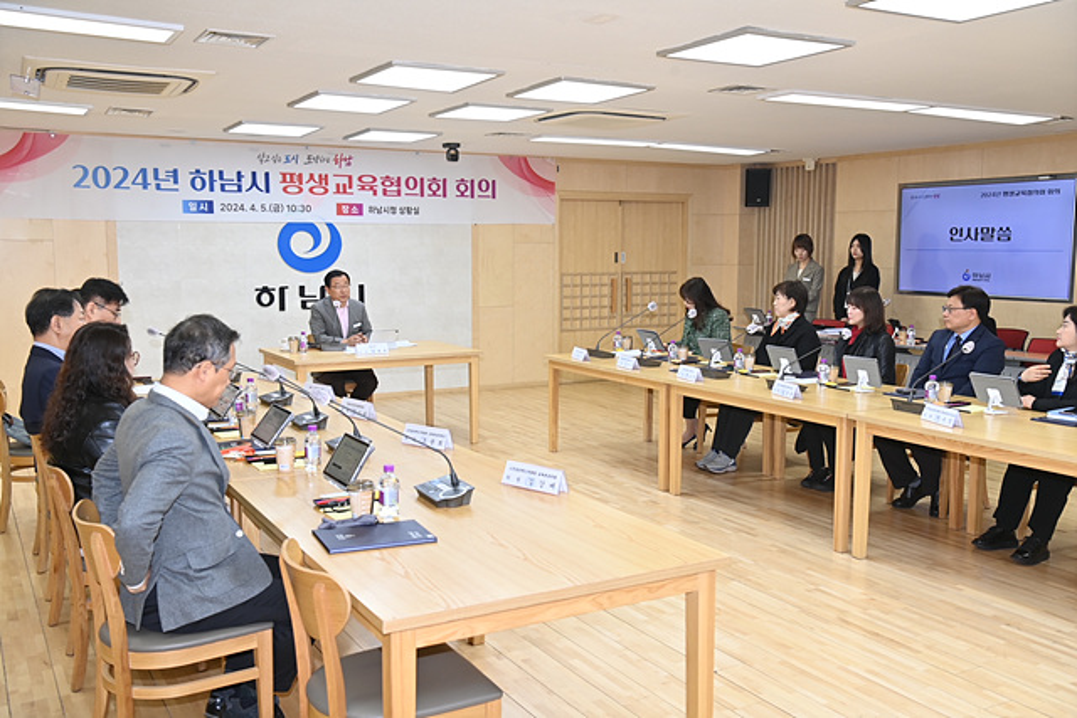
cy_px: 359
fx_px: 1047
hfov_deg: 54.4
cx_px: 538
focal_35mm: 35
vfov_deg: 37.9
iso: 800
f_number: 6.3
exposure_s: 1/100
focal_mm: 35
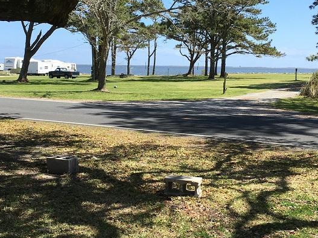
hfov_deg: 34.9
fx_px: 505
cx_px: 142
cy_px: 99
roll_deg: -0.9
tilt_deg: -2.4
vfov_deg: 26.5
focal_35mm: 55
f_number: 2.2
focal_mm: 4.15
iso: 25
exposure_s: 1/1183
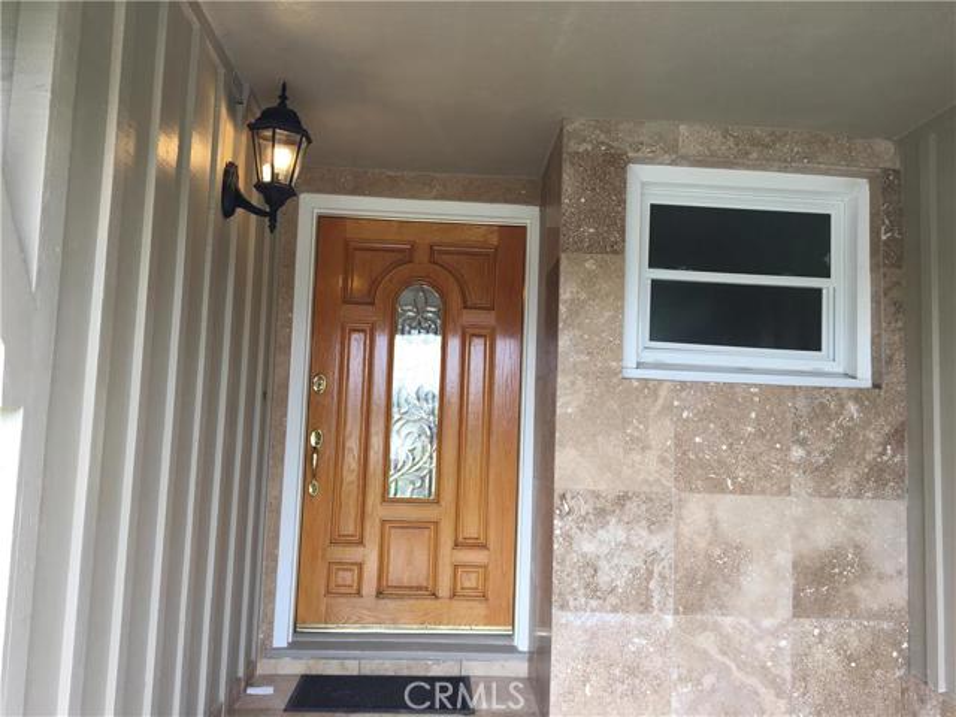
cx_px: 478
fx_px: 801
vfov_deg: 48.2
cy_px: 358
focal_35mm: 29
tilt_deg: +5.7
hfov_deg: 61.7
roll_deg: -1.6
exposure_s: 1/120
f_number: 2.2
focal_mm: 4.15
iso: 32
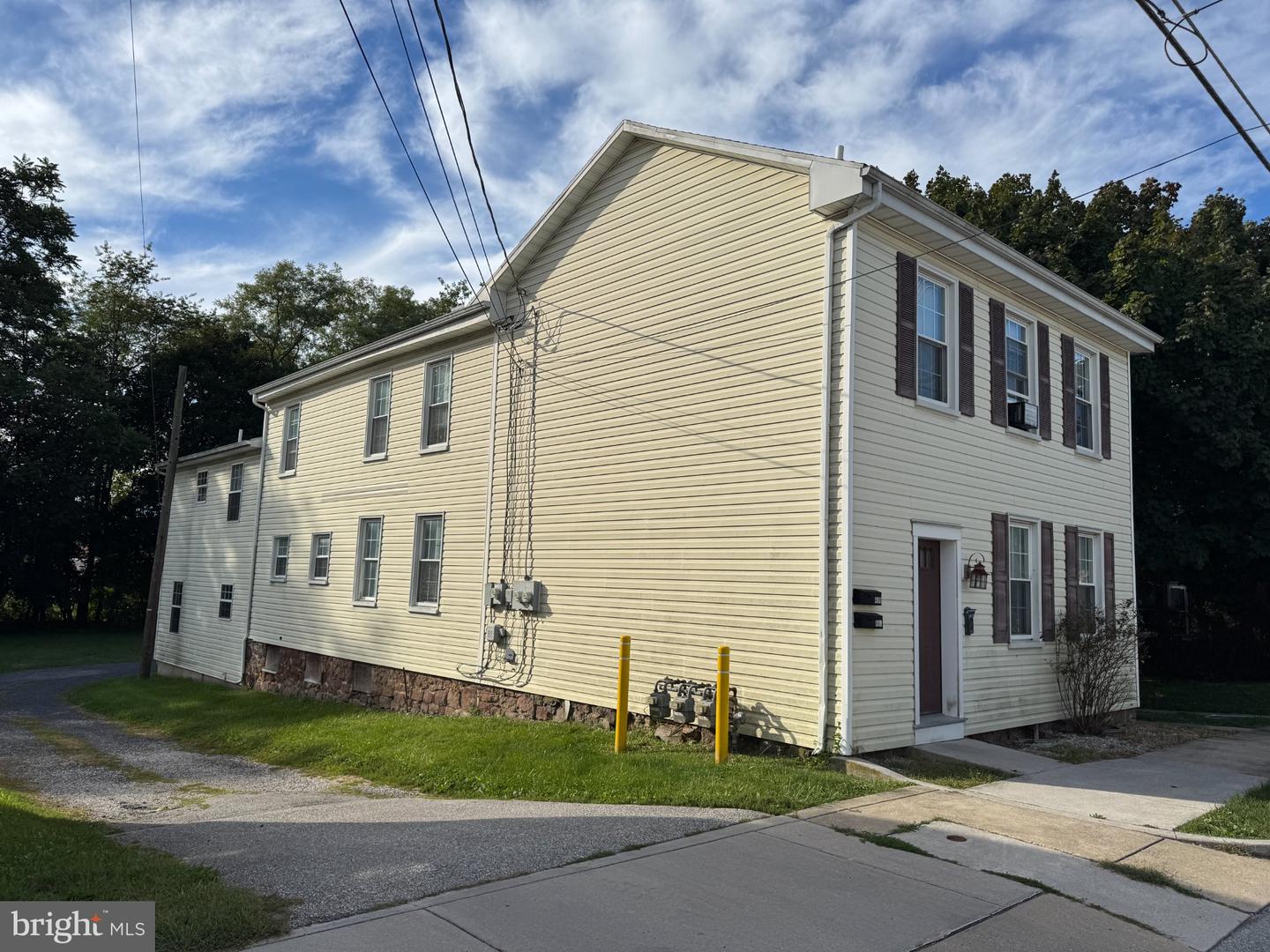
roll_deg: -2.3
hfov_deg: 71.6
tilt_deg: +6.6
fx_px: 881
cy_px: 476
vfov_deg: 56.8
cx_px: 635
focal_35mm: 24
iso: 80
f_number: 1.78
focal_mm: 6.76
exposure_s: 1/5814
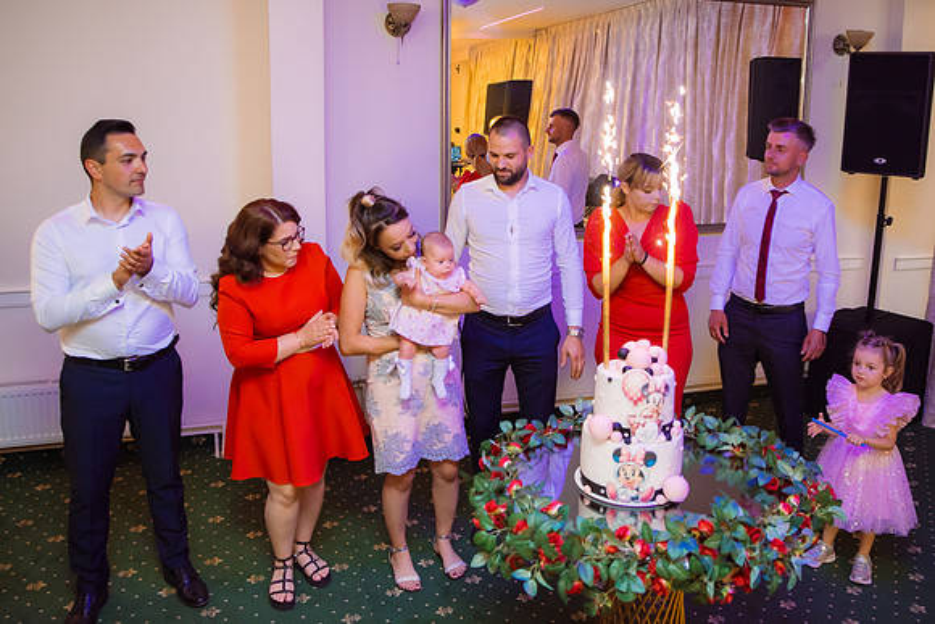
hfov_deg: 62.2
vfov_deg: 43.5
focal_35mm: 30
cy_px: 236
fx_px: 775
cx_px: 497
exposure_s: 1/125
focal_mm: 24
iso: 1000
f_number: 2.8
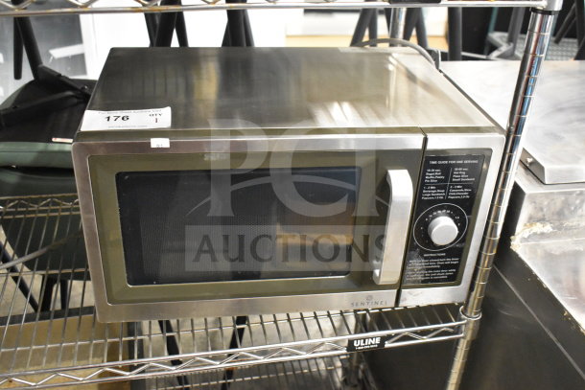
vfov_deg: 36.9
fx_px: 585
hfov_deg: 53.1
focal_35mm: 36
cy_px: 195
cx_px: 292
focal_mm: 24
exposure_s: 1/40
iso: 6400
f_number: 4
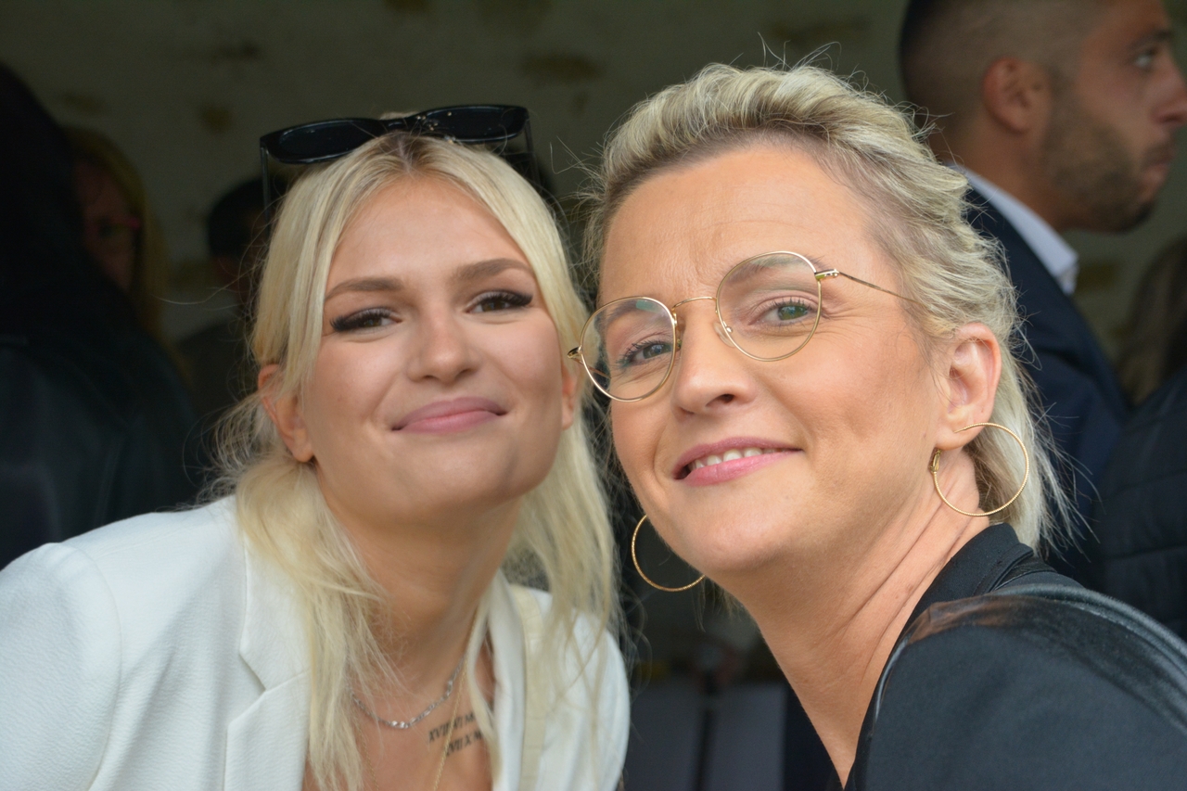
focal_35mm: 90
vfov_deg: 15.2
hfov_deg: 22.6
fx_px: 2967
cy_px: 396
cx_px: 594
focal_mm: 60
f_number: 5
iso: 1000
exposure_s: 1/125
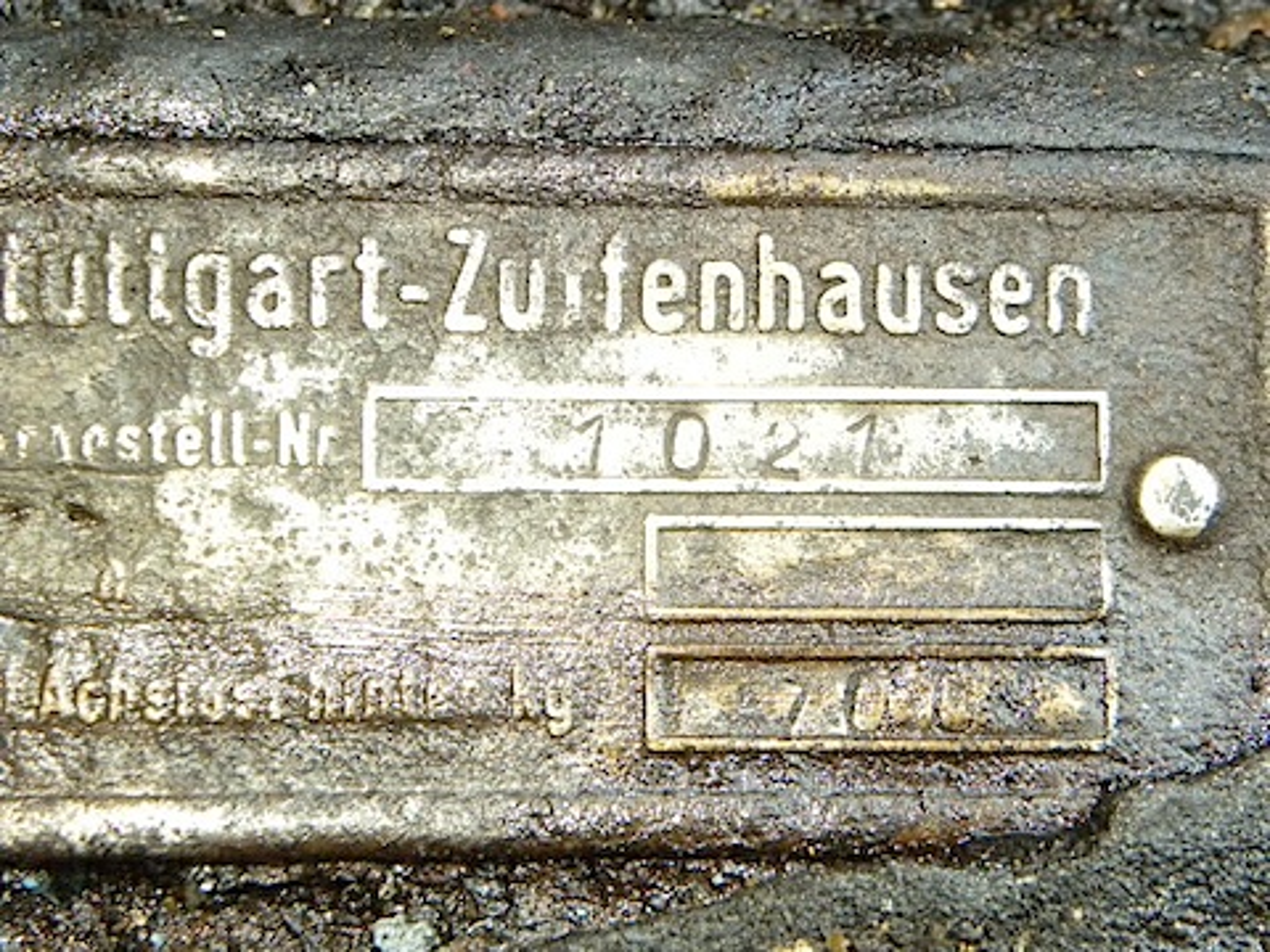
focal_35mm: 95
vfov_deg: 15.6
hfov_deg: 20.7
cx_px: 635
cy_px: 476
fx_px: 3485
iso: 400
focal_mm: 16.9
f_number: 4
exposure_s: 1/35.5
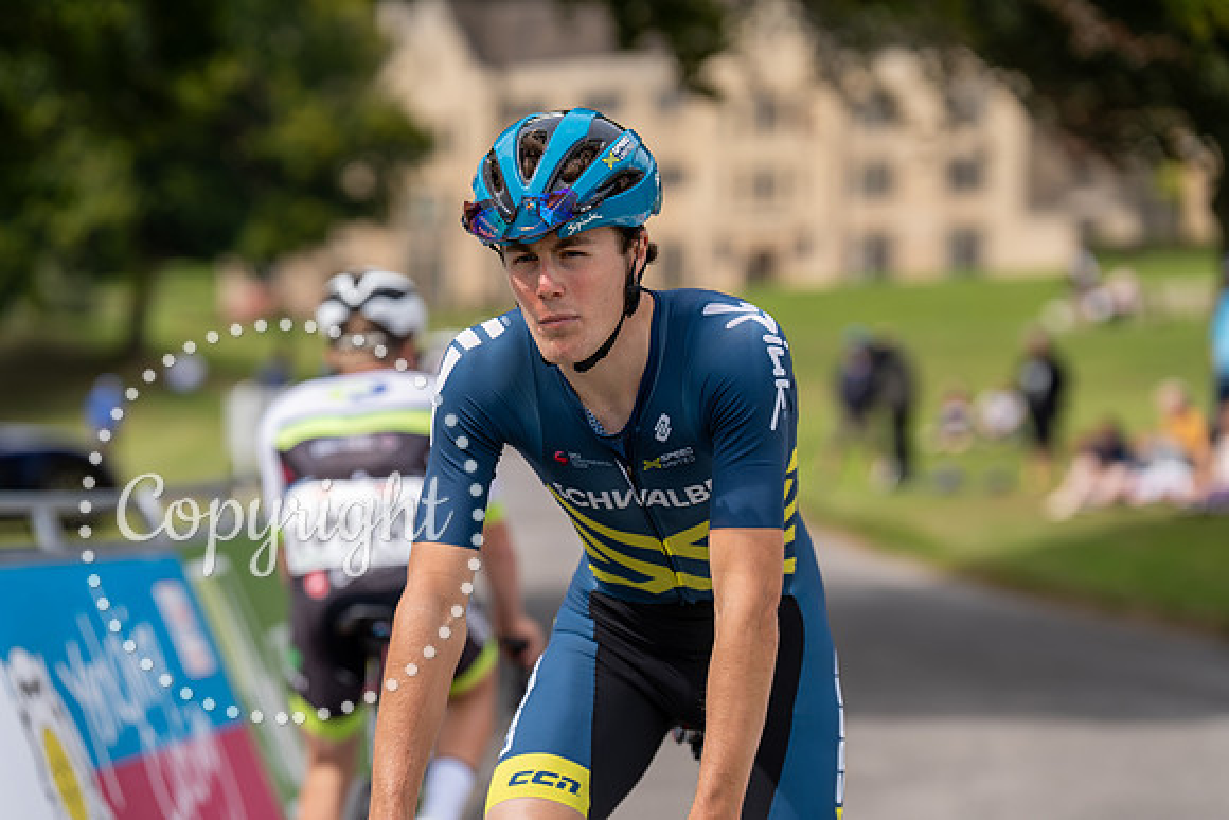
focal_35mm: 134
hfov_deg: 15.3
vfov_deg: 10.2
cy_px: 410
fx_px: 4575
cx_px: 614
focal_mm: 134
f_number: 3.5
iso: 100
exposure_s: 1/800
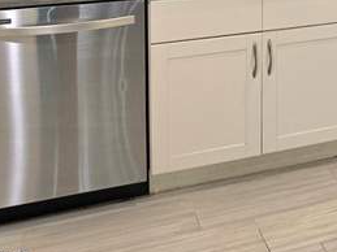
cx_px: 453
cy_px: -112
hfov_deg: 23.7
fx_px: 691
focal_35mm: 71
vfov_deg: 18.6
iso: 80
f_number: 1.4
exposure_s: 1/120
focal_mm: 6.5
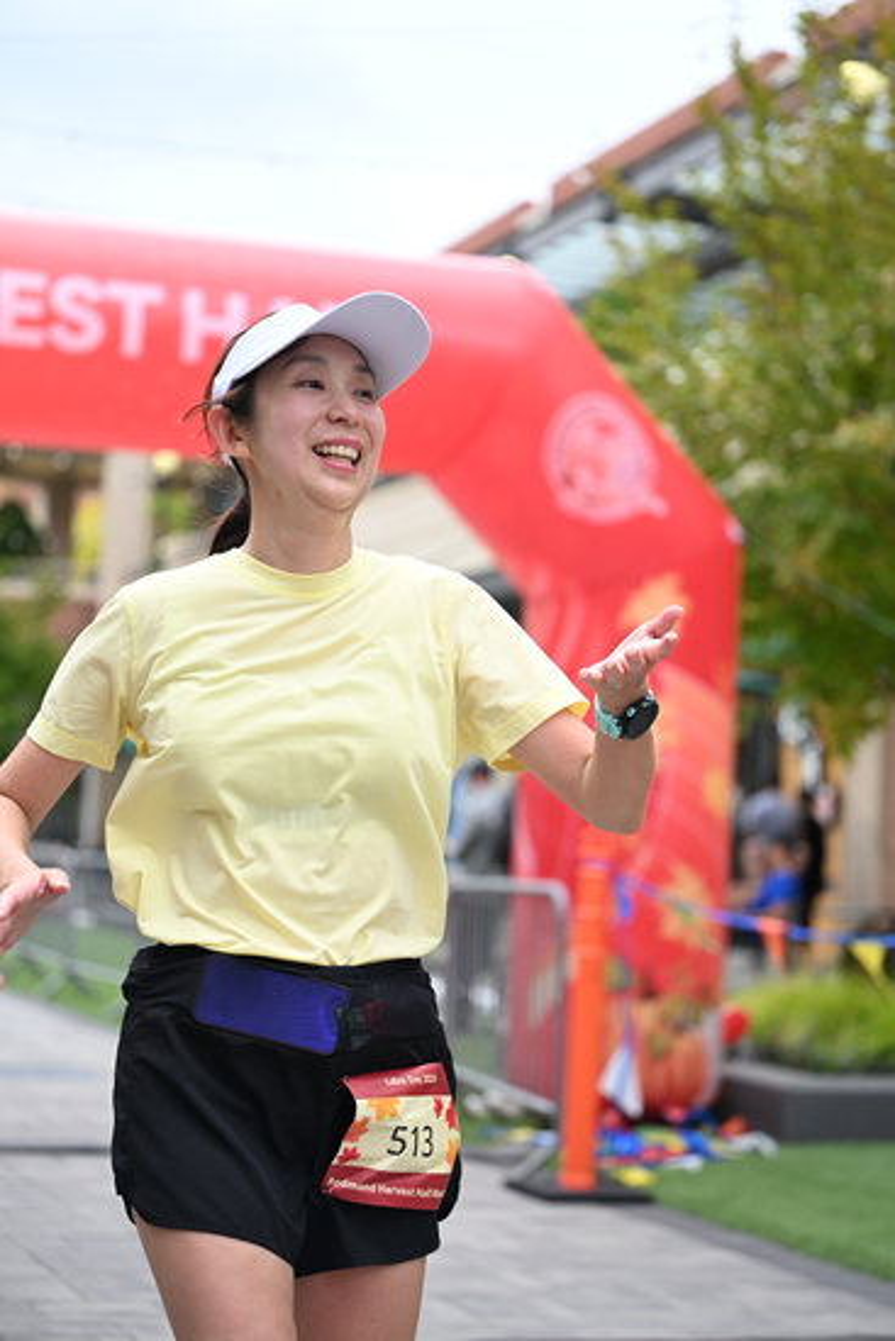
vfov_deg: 28.8
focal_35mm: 70
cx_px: 448
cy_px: 670
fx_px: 2609
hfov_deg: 19.5
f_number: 2.8
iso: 640
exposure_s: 1/2000
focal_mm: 70
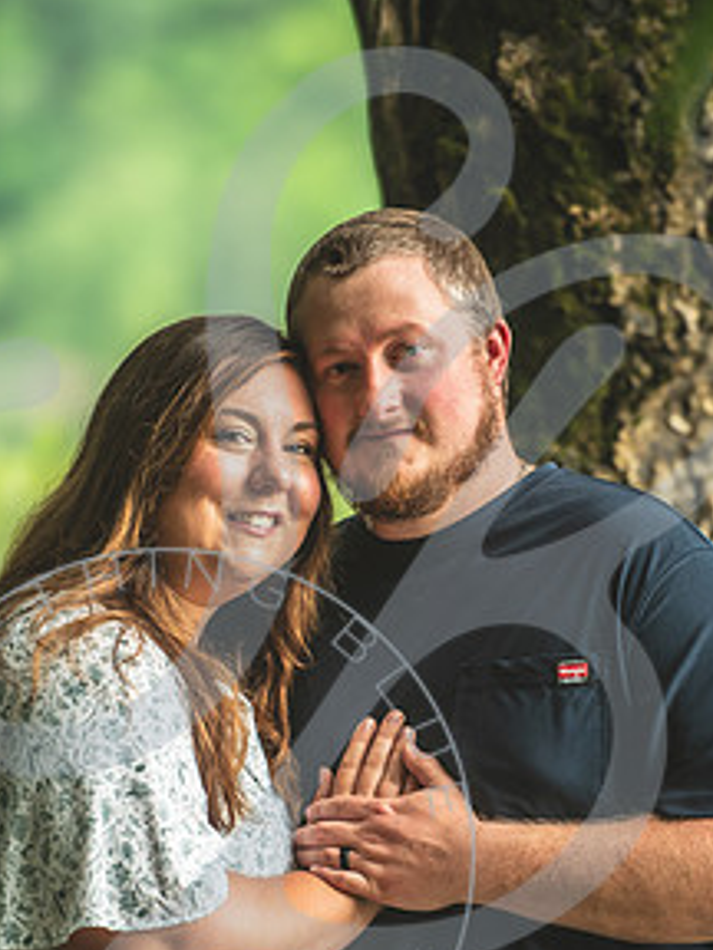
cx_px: 317
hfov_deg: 5.2
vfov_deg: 6.9
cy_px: 604
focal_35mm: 285
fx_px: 7827
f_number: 2.8
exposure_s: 1/200
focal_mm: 190
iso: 250
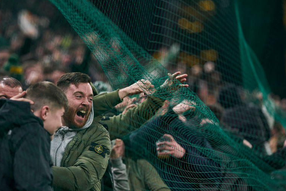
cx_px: 105
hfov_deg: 11.2
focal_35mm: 183
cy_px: 107
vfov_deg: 7.5
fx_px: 1454
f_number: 2
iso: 1000
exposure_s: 1/2500
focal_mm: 135
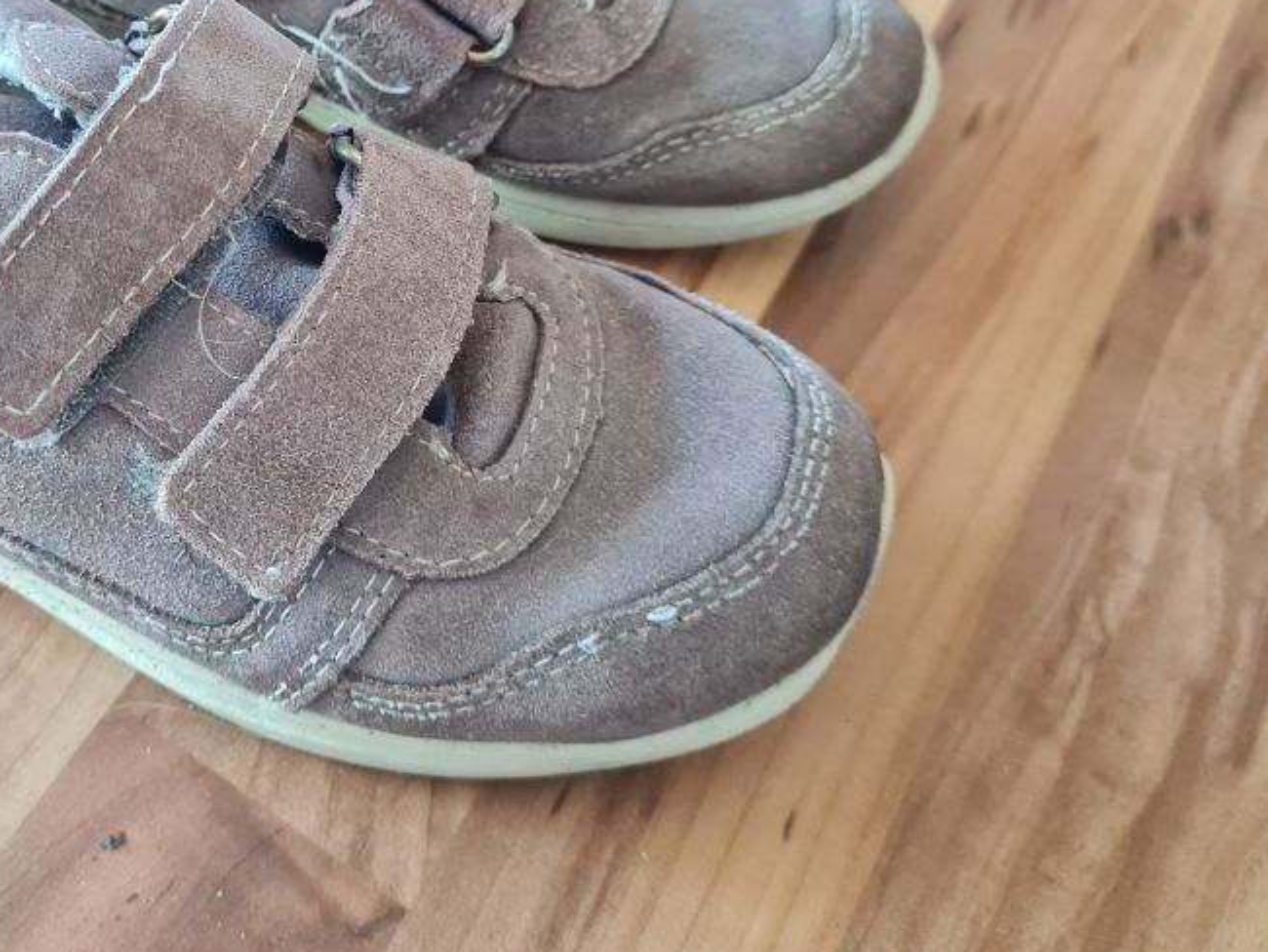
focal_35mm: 40
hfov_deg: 45.3
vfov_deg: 35.2
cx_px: 332
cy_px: 242
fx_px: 1466
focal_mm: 5.4
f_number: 1.8
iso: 800
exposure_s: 1/50
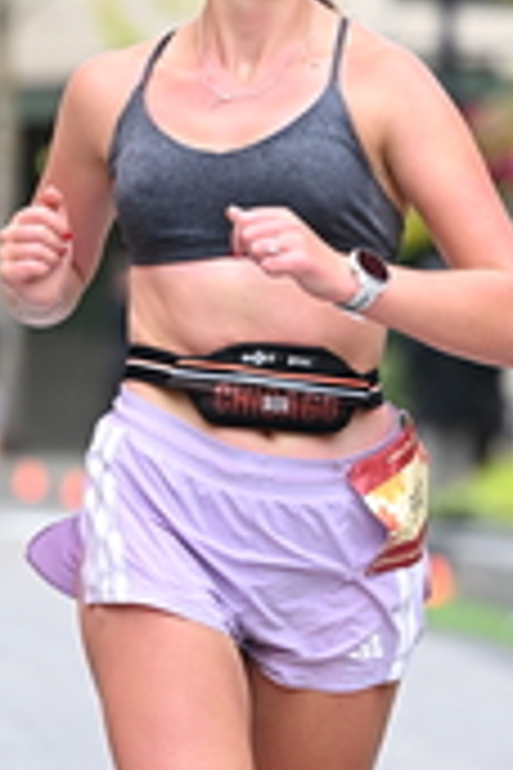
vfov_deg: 5.1
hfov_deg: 3.4
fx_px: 8571
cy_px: 90
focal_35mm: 401
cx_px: 340
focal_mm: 125
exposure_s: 1/2000
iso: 1000
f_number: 2.8
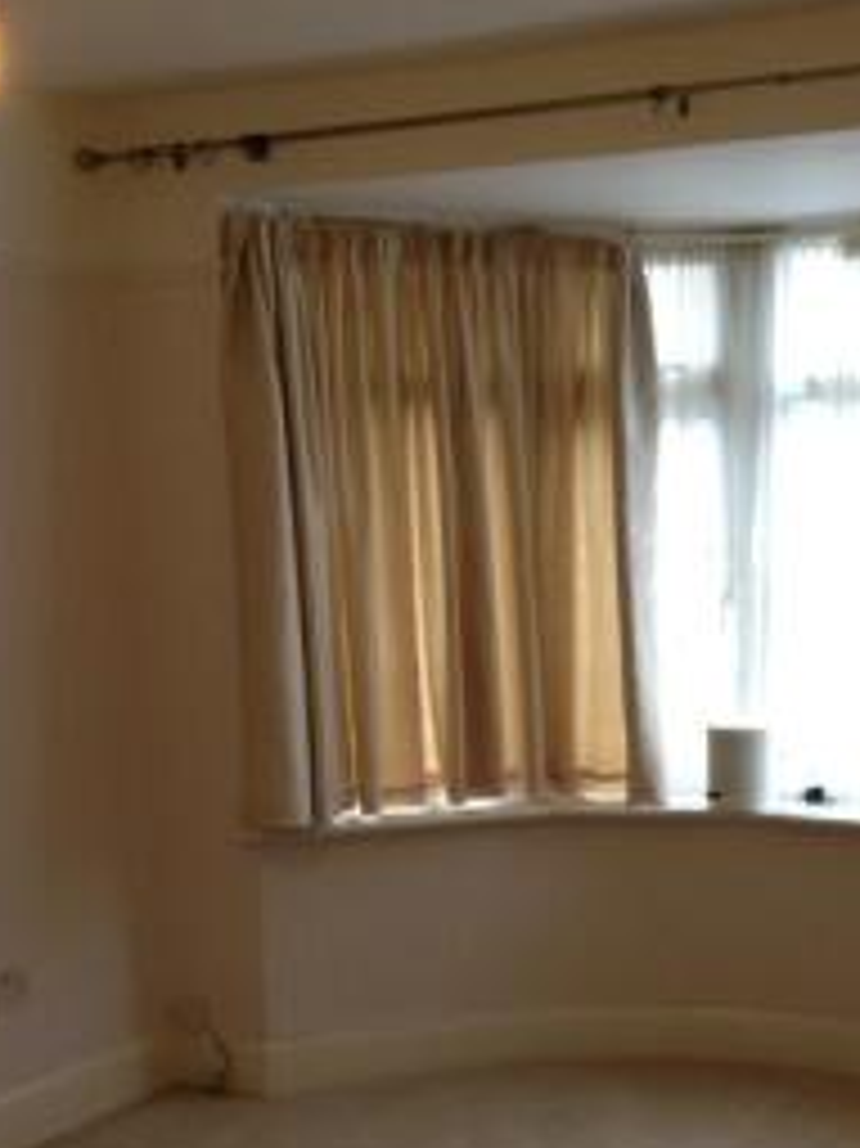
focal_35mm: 60
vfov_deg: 31.6
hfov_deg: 24.2
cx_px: 603
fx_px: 1989
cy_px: 862
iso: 64
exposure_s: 1/20
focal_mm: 4.28
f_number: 2.4
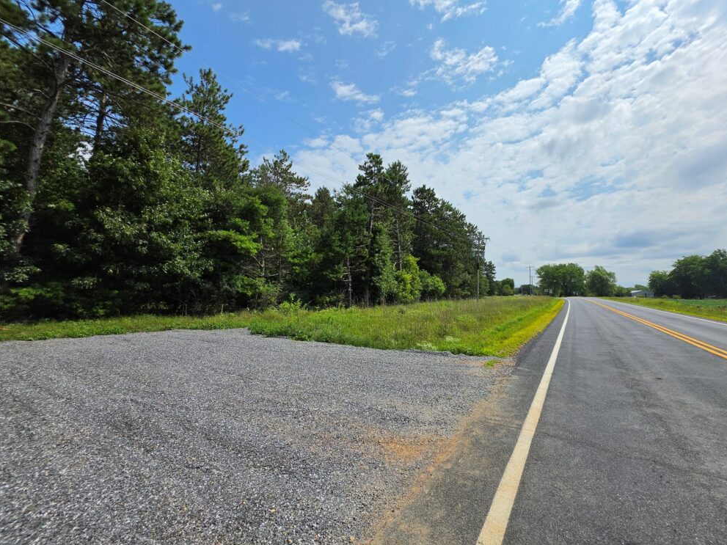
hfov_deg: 101.9
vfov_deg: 85.6
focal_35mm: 14
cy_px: 258
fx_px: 294
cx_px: 389
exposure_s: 1/4411
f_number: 1.9
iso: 32
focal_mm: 2.2
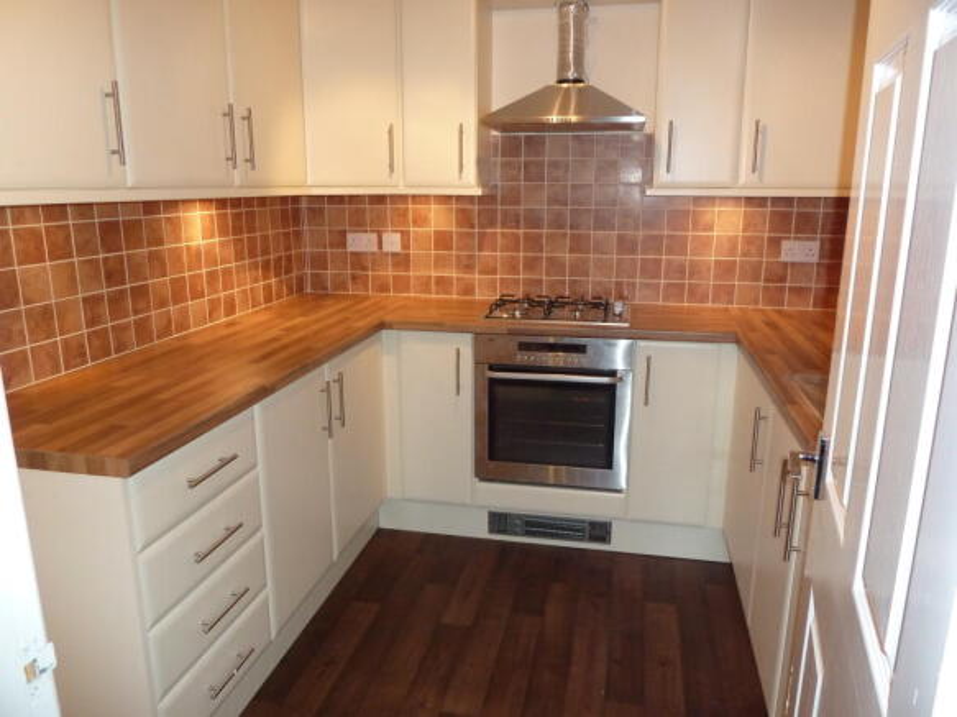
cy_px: 358
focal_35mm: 25
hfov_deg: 69.4
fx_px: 691
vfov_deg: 54.9
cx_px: 478
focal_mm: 4.1
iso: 200
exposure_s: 1/30
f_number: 3.3
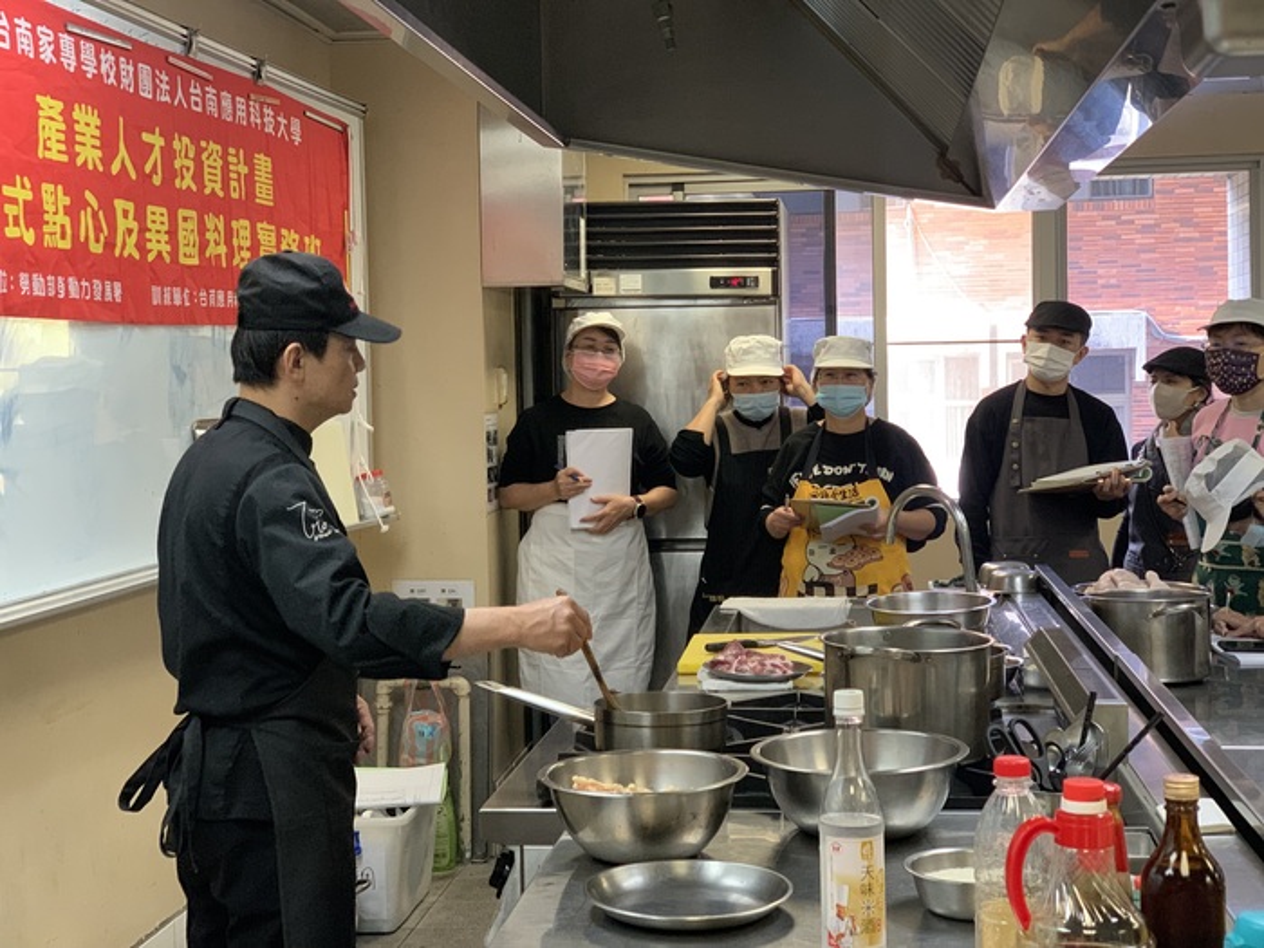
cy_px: 474
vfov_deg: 28.0
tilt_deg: -2.0
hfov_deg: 36.8
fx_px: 1899
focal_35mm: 52
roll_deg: +1.1
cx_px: 632
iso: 200
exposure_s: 1/60
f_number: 2.4
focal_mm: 6
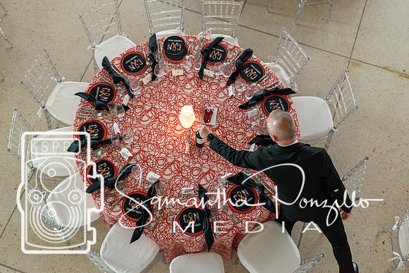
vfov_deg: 29.0
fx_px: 528
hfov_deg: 42.3
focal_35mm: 46
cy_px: 136
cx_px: 204
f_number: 4.2
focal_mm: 31
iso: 720
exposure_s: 1/60
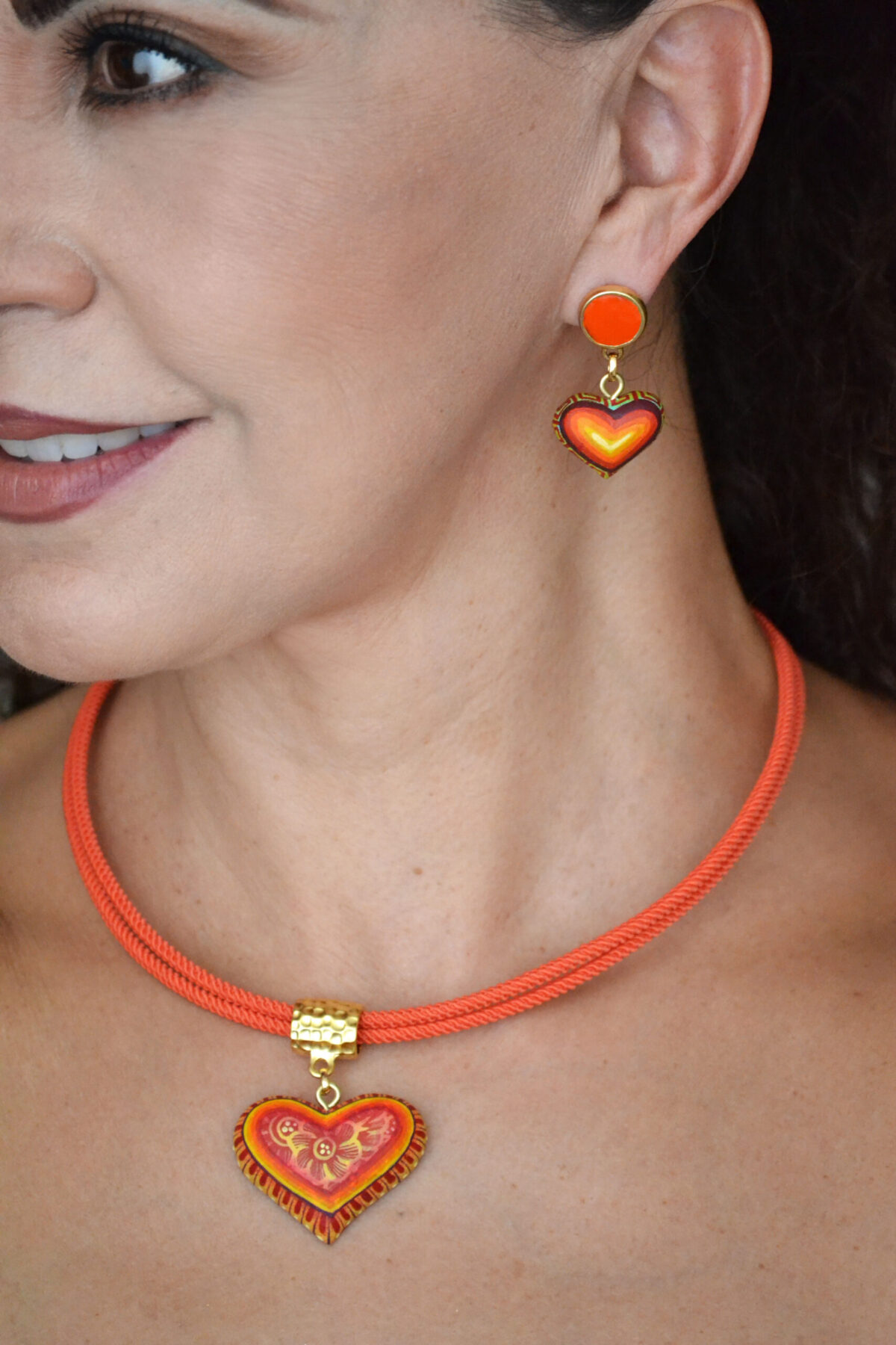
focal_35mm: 300
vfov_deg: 6.9
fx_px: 11199
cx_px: 448
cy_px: 672
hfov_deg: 4.6
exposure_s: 1/250
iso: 3200
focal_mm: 200
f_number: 5.6
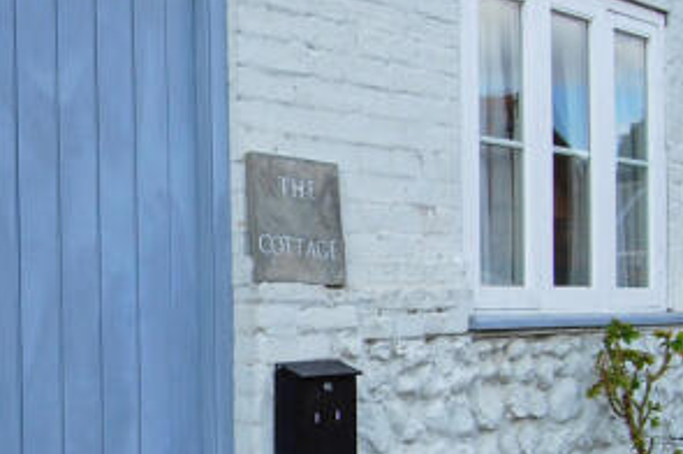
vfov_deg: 22.4
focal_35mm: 60
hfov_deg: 31.7
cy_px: 331
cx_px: 56
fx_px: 1137
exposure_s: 1/200
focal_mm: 18
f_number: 7.1
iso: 200
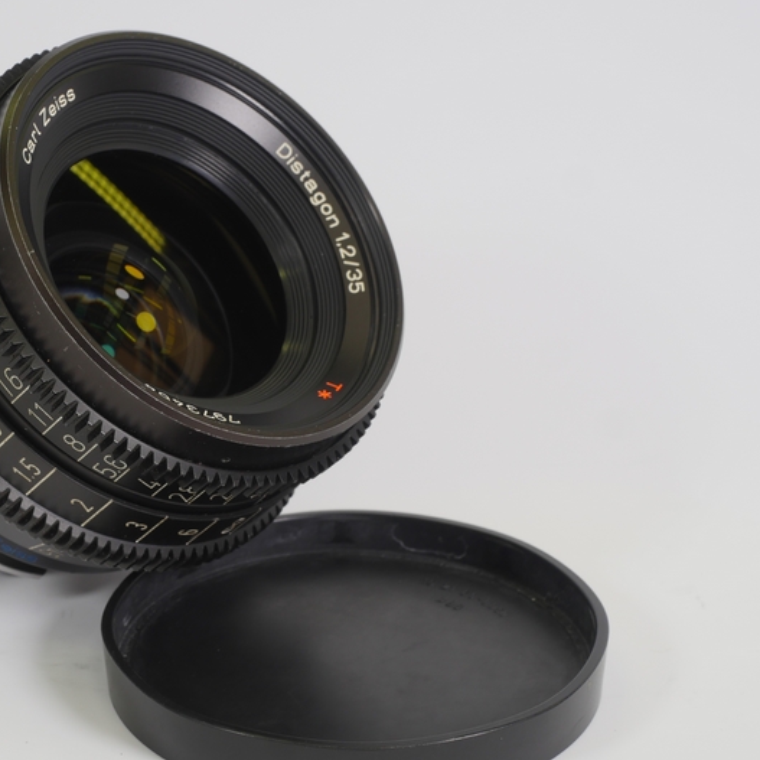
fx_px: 2534
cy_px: 402
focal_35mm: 102
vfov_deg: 17.1
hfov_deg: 17.0
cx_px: 200
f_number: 9
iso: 200
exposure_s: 1/8
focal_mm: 38
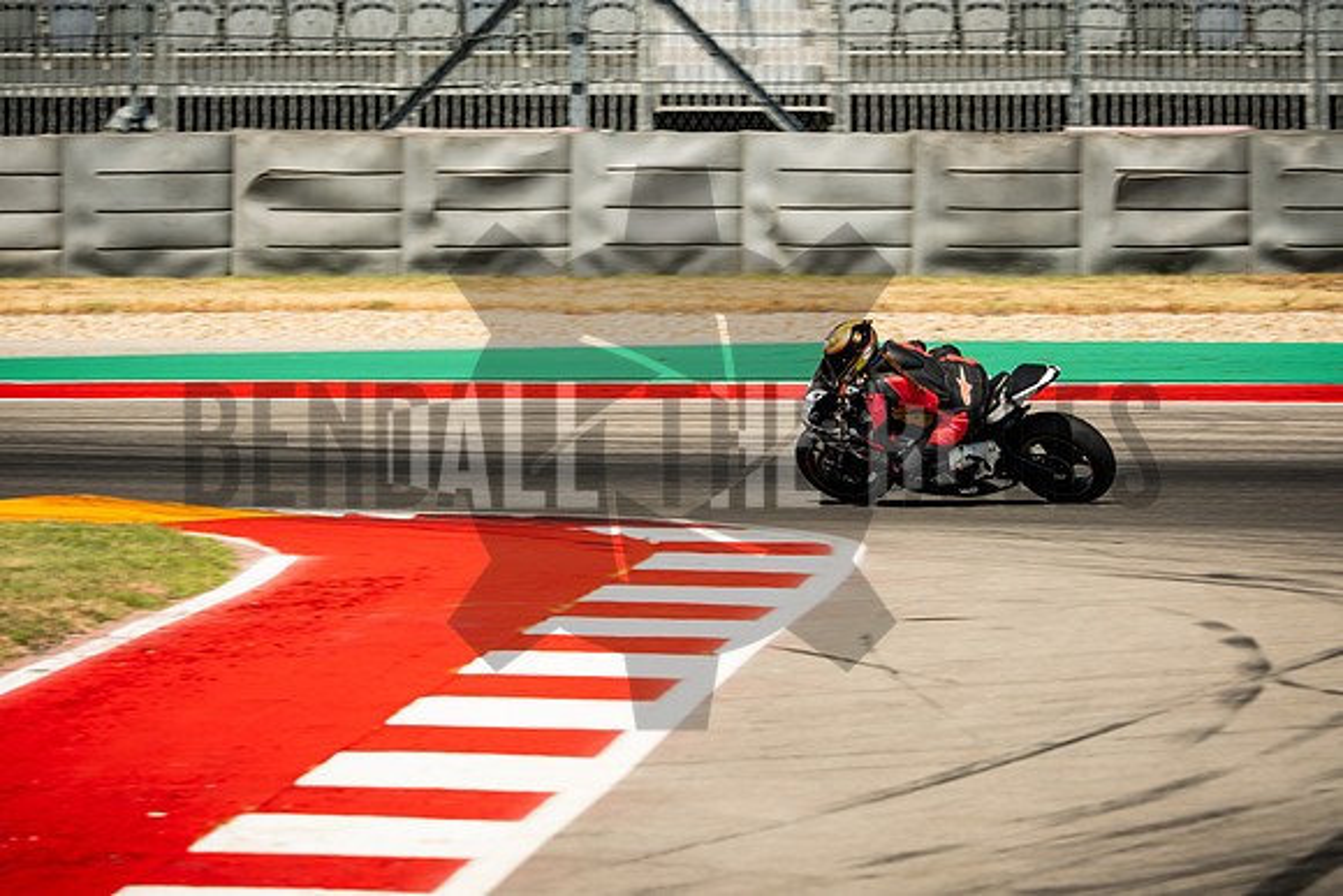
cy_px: 448
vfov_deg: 3.3
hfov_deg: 4.9
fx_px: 15671
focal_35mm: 420
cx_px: 672
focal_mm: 280
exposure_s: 1/250
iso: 160
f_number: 7.1
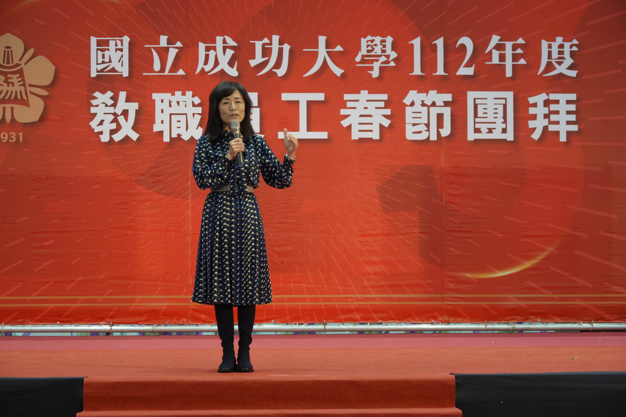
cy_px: 208
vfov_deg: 14.4
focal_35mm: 95
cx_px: 313
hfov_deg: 21.5
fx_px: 1652
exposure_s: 1/100
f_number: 3.5
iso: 400
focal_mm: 34.68
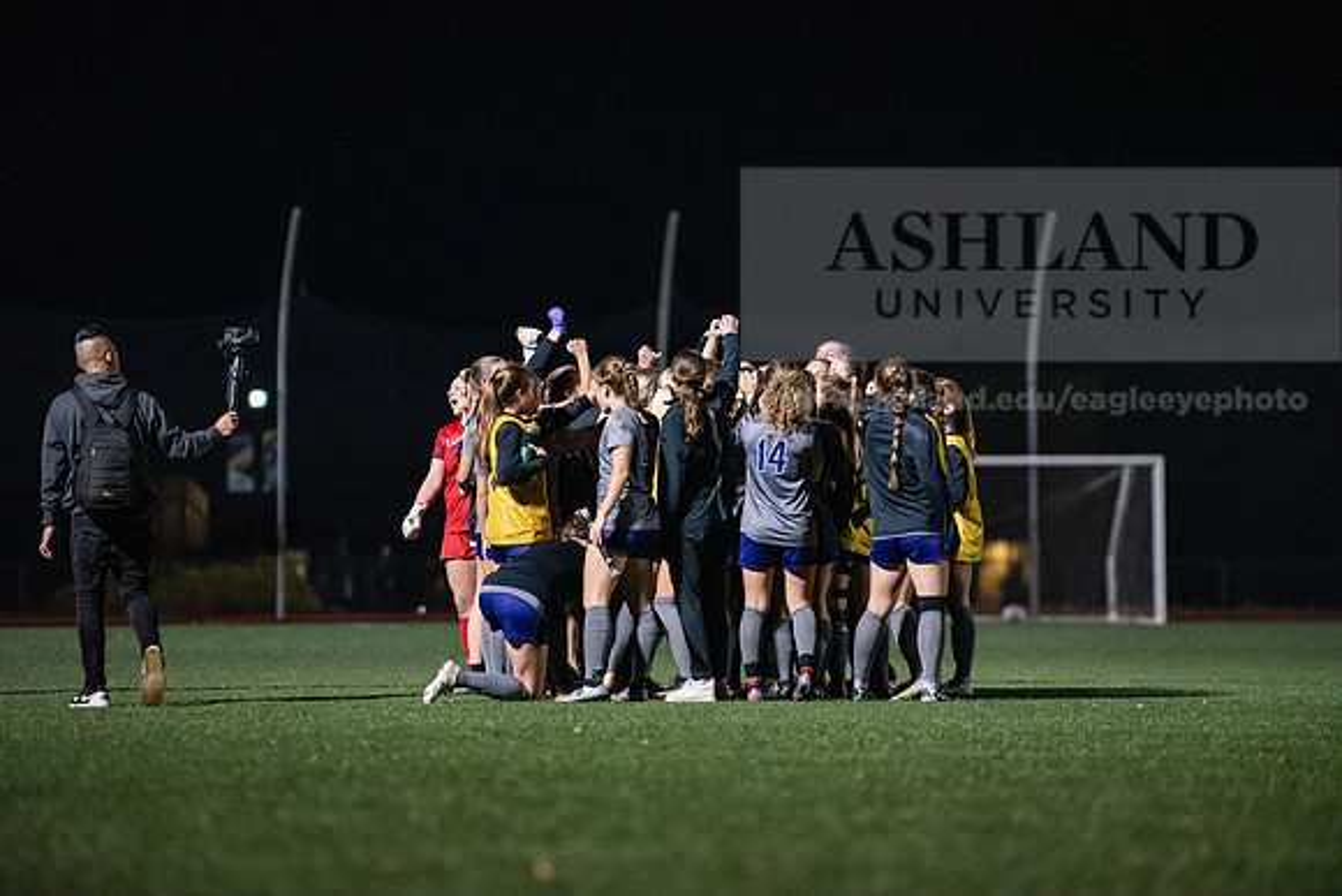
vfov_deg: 6.9
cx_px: 671
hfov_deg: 10.3
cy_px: 448
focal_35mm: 200
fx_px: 7457
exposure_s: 1/1000
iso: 8000
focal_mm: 200
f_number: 3.2
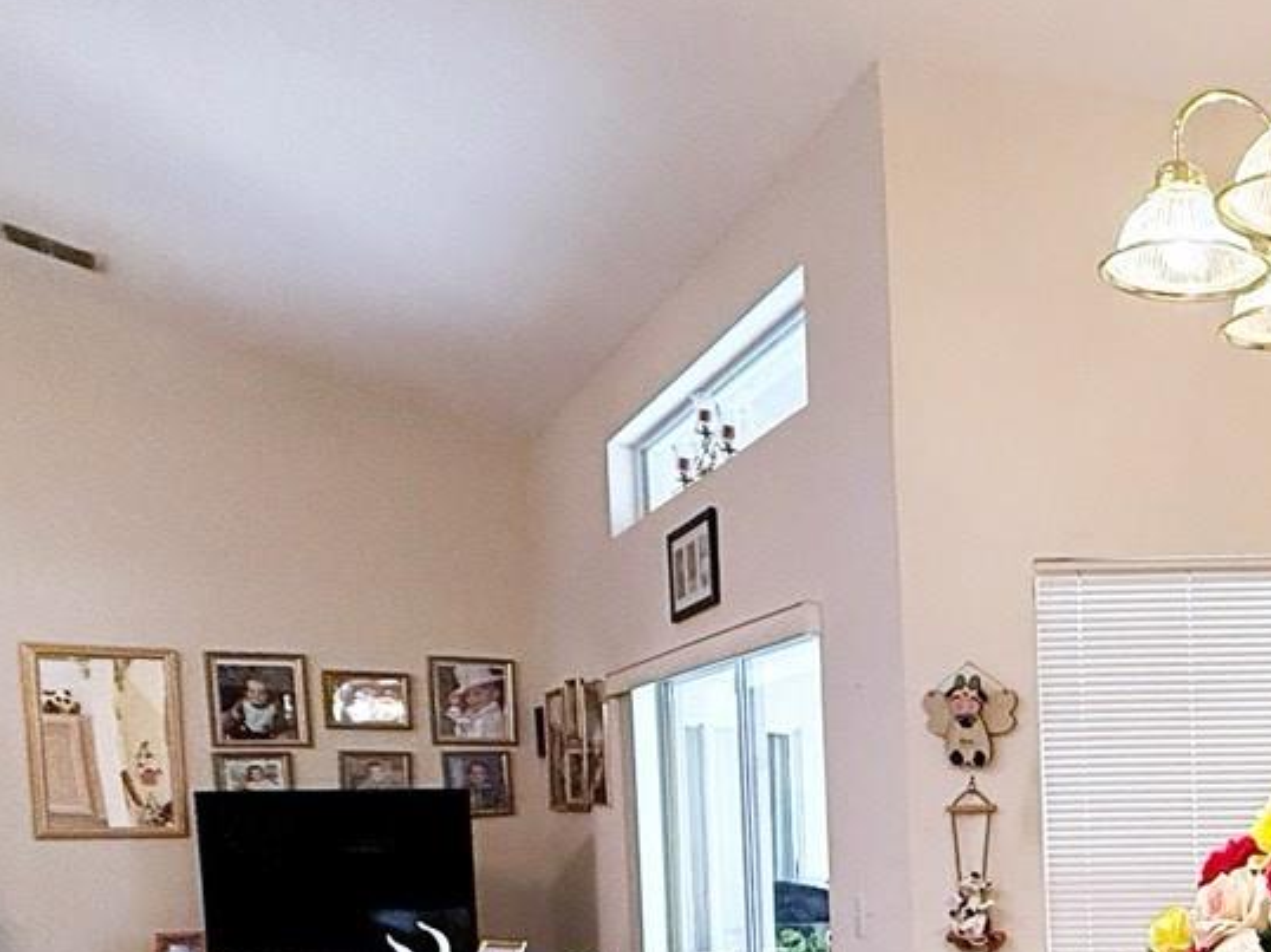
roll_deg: +0.2
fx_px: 1468
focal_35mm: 40
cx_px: 1529
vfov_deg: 33.6
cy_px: 891
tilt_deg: -3.1
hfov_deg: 36.2
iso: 320
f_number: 2.2
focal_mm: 2.22
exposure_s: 1/120
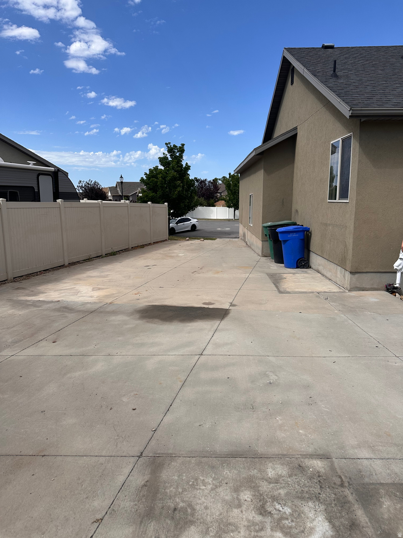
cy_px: 269
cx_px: 202
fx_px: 373
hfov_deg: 56.8
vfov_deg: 71.6
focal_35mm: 24
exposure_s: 1/5848
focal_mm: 6.86
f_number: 1.78
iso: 80
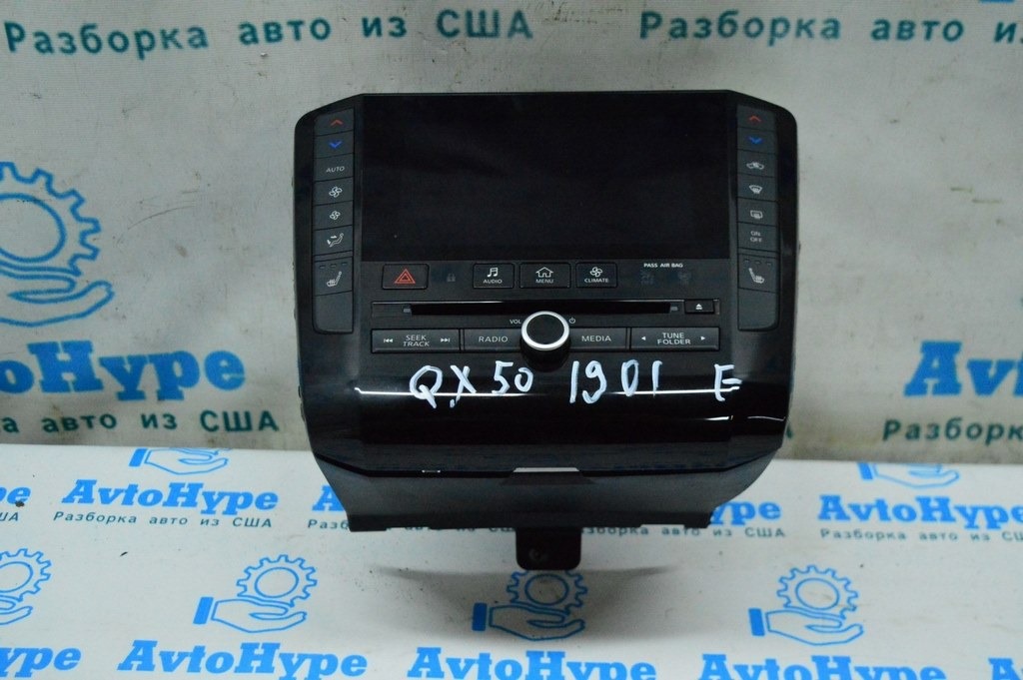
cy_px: 340
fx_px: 1320
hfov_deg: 42.4
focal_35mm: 46
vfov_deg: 28.9
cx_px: 512
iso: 6400
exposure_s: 1/800
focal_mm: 31
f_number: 4.2
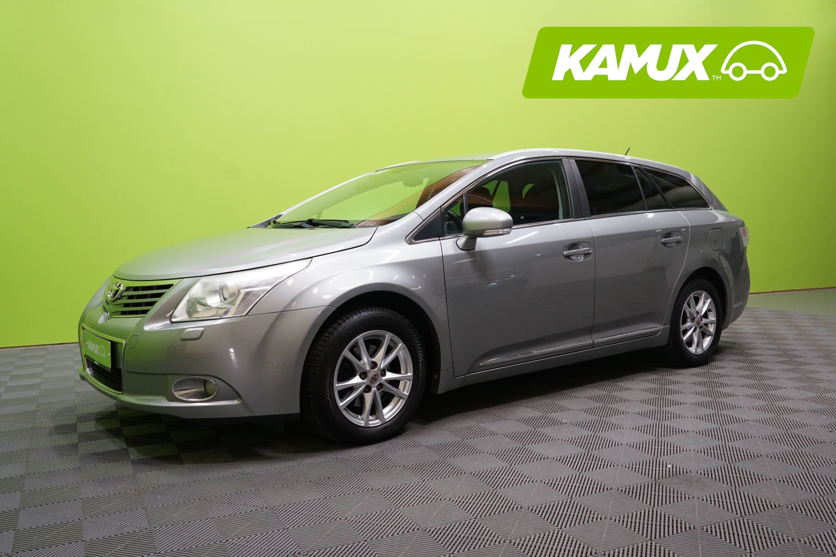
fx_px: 697
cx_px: 418
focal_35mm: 30
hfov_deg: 61.9
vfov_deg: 43.6
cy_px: 278
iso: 1600
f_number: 4.5
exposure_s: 1/160
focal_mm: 30
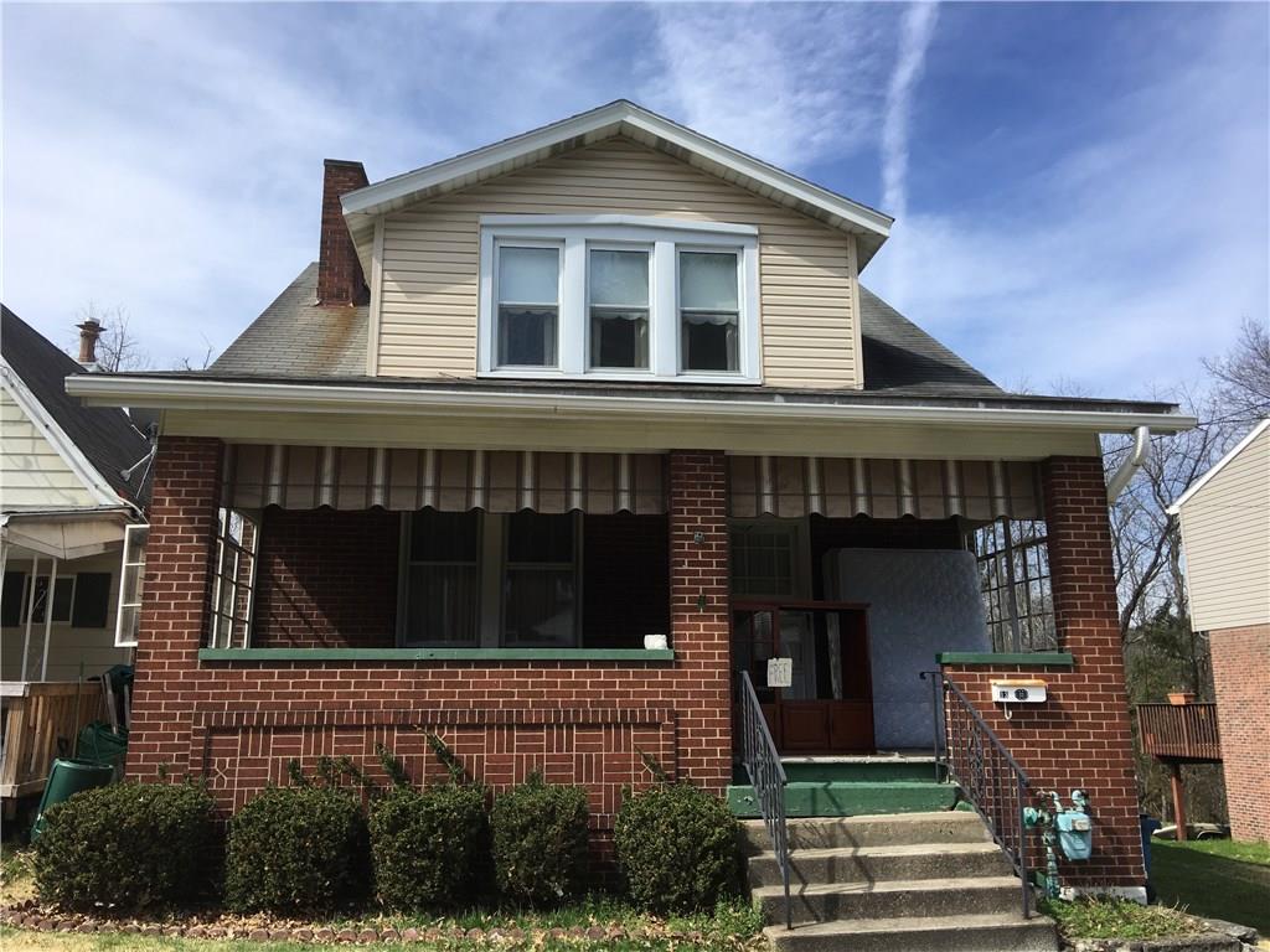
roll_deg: +0.8
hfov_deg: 61.7
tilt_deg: +14.2
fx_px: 1064
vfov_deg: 48.2
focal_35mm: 29
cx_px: 635
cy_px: 476
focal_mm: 4.15
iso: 25
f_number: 2.2
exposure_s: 1/1202
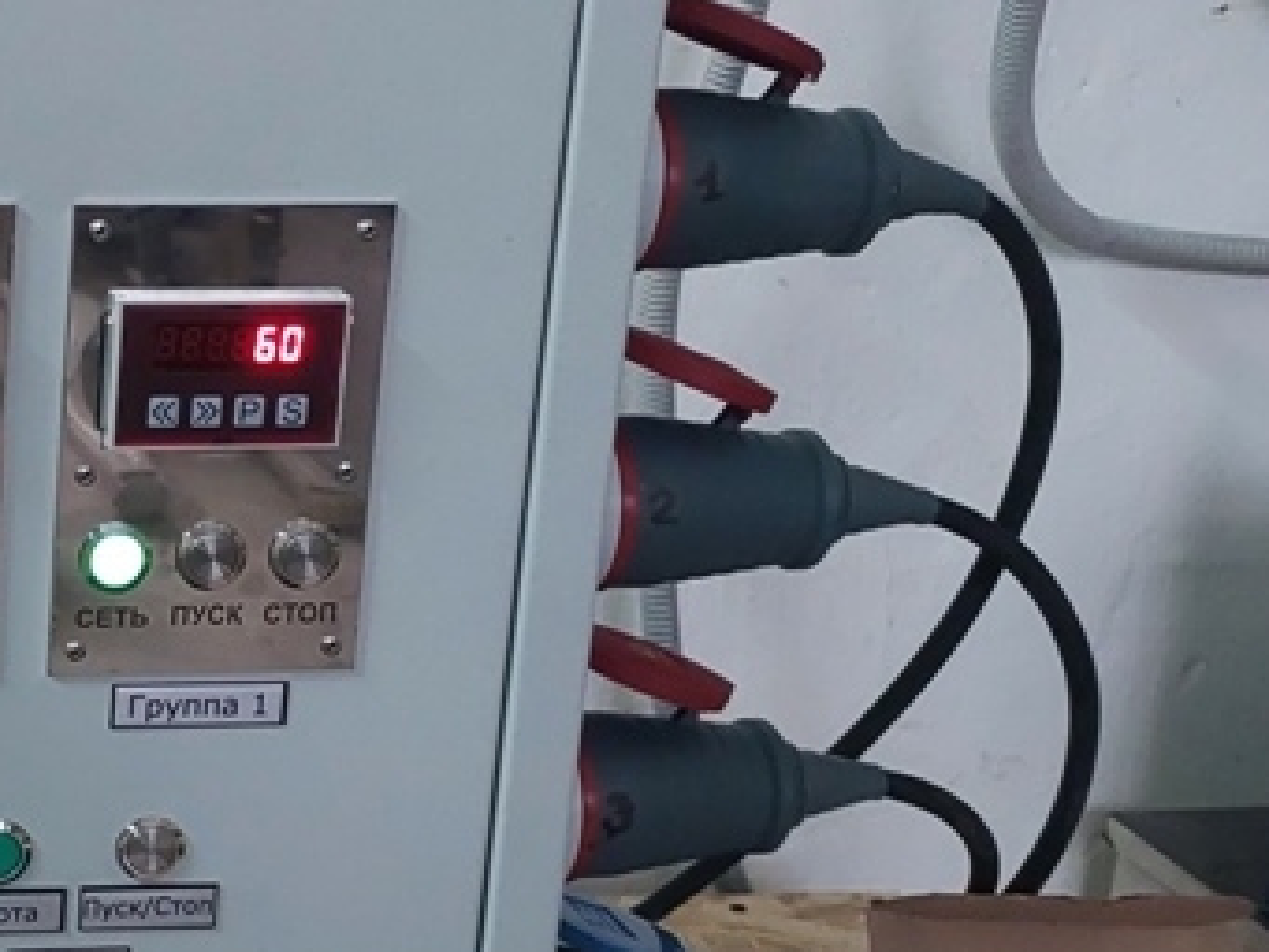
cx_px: -194
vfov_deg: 17.6
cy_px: 591
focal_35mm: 84
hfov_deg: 21.8
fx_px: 3080
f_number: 1.8
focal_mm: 5.32
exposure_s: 1/50
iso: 640
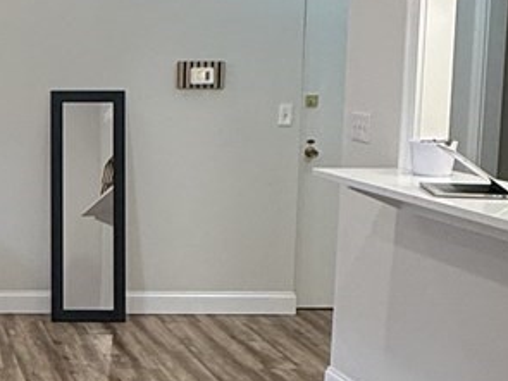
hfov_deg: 24.0
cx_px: -117
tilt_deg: -7.5
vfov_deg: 20.2
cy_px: 197
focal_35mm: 73
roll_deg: -0.1
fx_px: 1071
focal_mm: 2.22
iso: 160
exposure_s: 1/120
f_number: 2.2
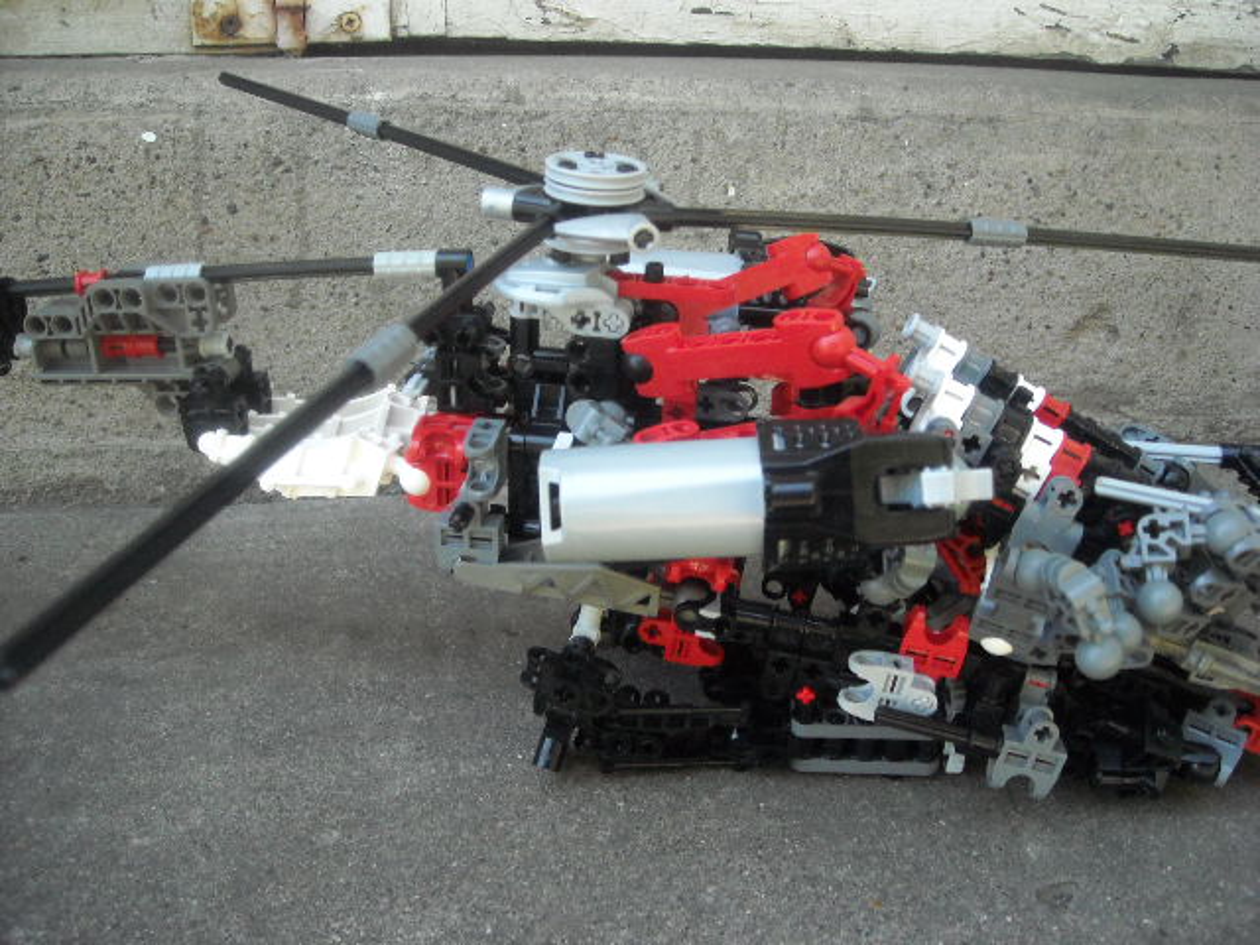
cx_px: 630
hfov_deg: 52.6
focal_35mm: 35
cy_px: 472
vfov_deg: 40.7
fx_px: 1274
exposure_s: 1/250
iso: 351
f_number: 2.8
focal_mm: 5.7
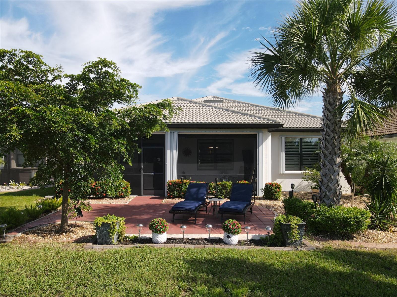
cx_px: 198
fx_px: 275
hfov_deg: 71.6
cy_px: 148
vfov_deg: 56.8
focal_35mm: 24
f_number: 2.8
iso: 100
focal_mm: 4.5
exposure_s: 1/500
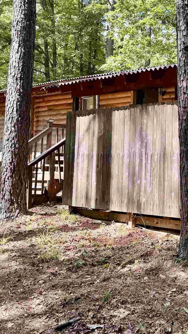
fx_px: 443
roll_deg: +0.1
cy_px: 109
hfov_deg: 23.0
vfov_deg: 40.8
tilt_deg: +6.2
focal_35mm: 50
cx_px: 188
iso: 80
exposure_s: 1/372
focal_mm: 6.76
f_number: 1.78
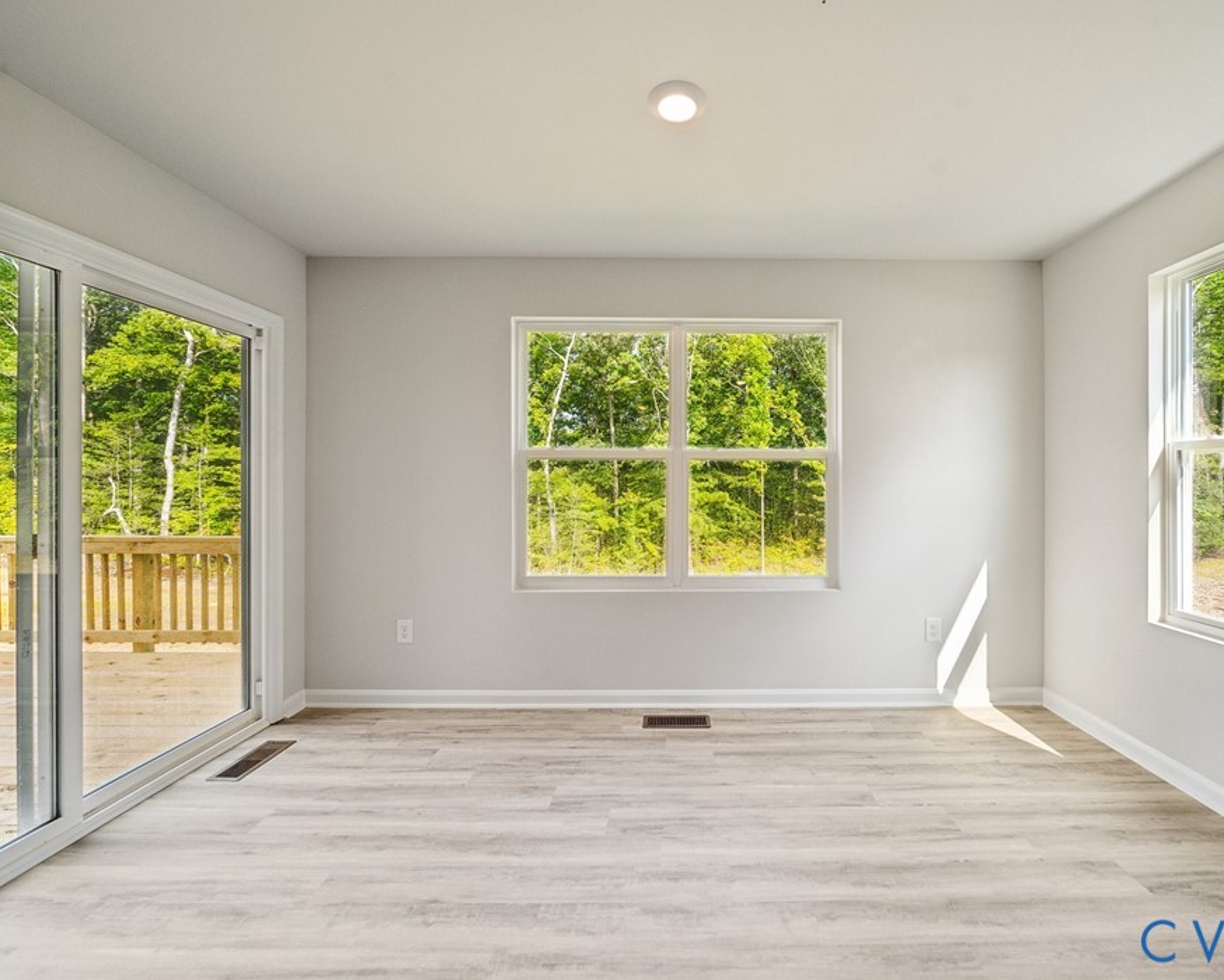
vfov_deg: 88.0
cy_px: 475
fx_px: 507
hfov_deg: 100.2
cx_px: 684
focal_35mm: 14
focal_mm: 12
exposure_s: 1/40
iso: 125
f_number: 7.1
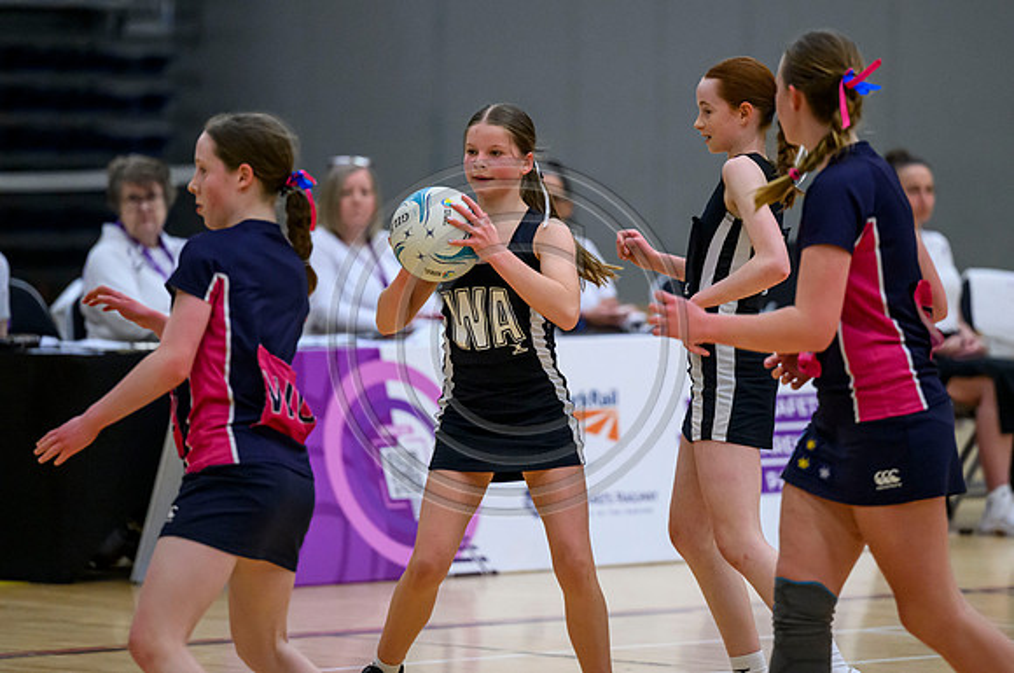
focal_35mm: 261
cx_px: 557
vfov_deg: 5.2
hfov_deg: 7.9
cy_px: 312
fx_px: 7351
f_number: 2.8
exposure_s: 1/1250
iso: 6400
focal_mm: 200
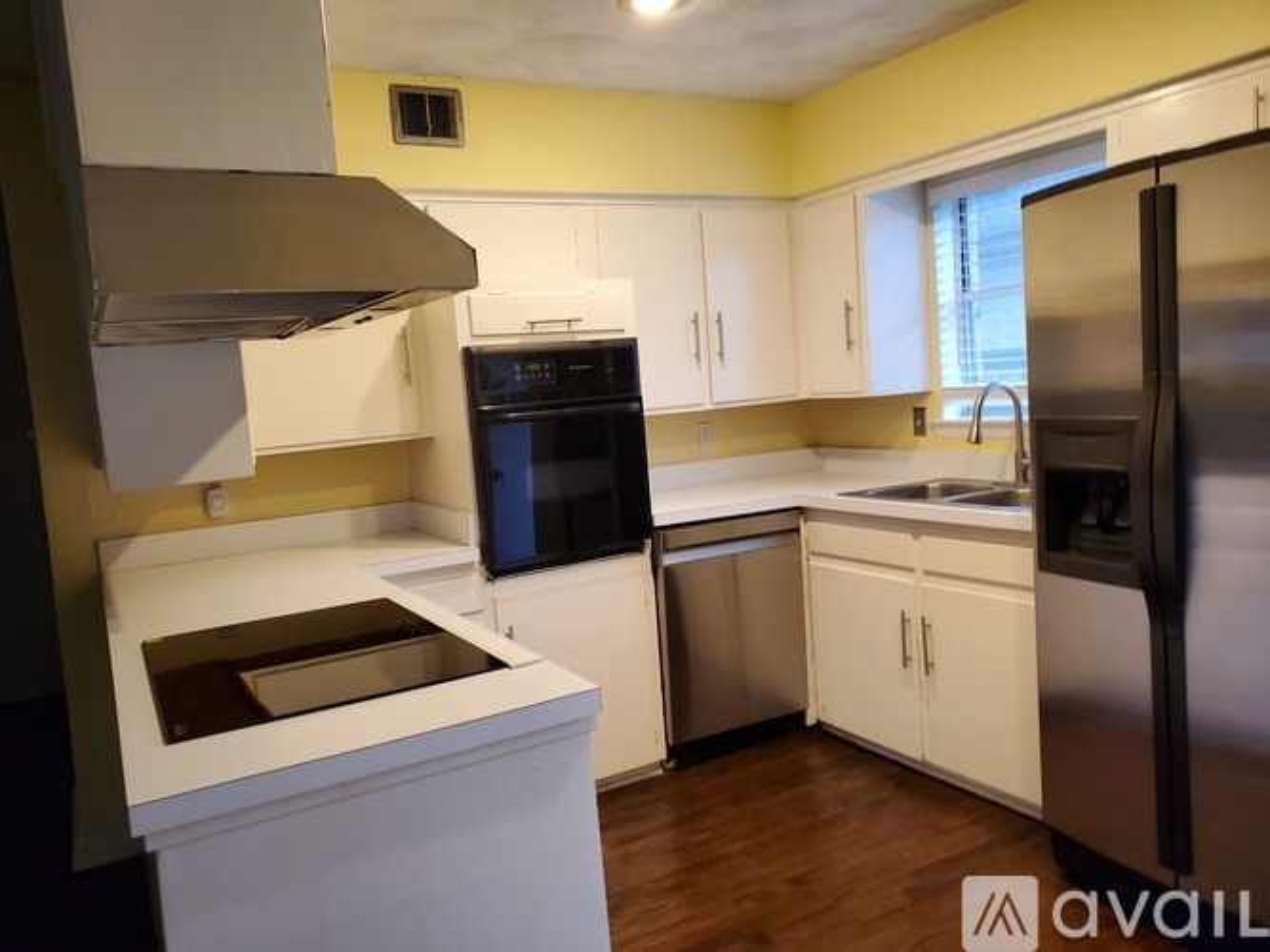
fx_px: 954
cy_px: 476
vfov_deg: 53.0
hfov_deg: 67.3
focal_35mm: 26
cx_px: 635
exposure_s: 1/40
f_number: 2.4
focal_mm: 4.3
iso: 250
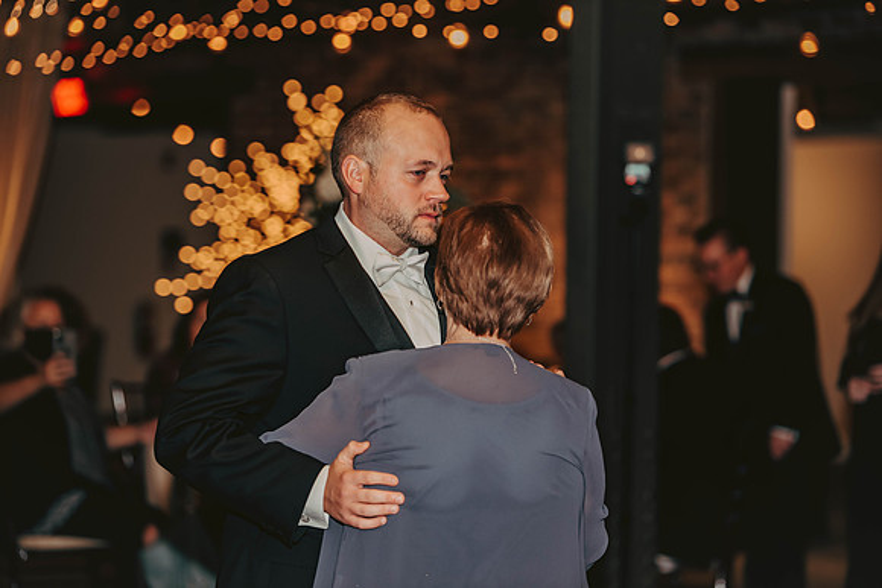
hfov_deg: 15.8
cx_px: 441
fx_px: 3186
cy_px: 294
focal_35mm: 130
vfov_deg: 10.6
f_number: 3.2
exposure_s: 1/80
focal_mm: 130
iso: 500
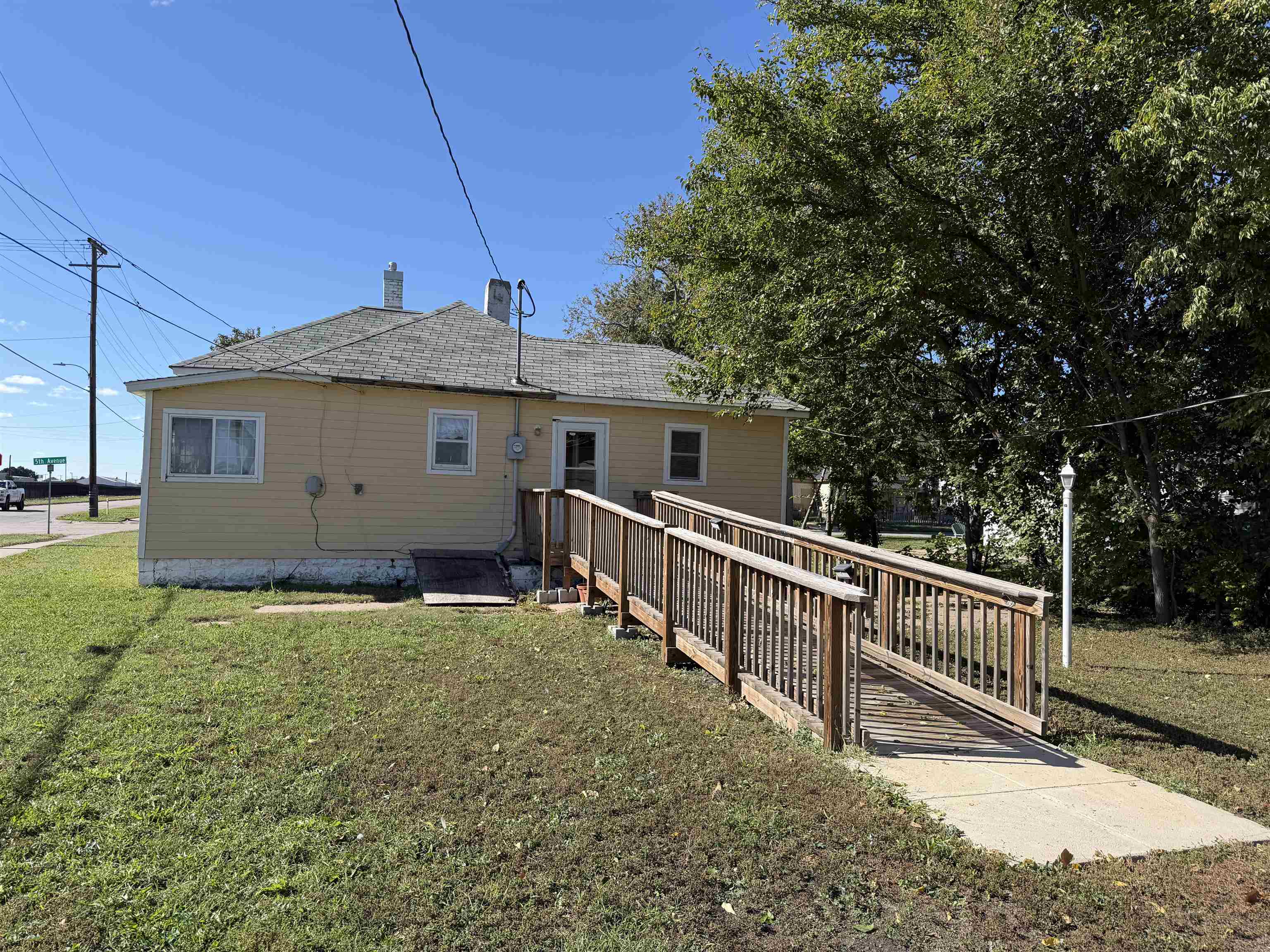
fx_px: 881
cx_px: 635
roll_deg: -0.7
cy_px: 476
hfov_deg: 71.6
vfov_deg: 56.8
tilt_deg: +0.8
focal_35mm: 24
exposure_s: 1/3279
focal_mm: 6.76
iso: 80
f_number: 1.78
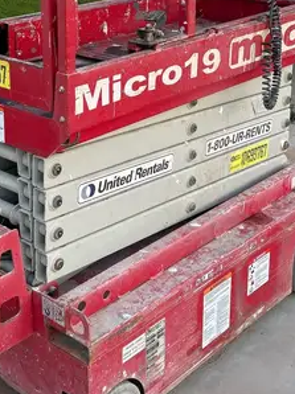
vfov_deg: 29.4
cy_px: 67
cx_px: 101
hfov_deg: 22.8
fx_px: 728
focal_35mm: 64
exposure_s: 1/231
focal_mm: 5.7
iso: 40
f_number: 1.5
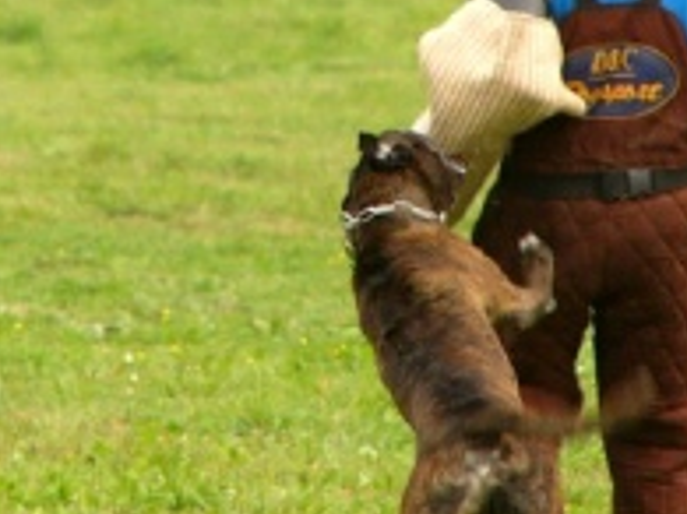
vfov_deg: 1.3
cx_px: 345
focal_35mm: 1106
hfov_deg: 1.8
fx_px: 21937
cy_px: 58
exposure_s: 1/100
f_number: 3.7
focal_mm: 72
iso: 50
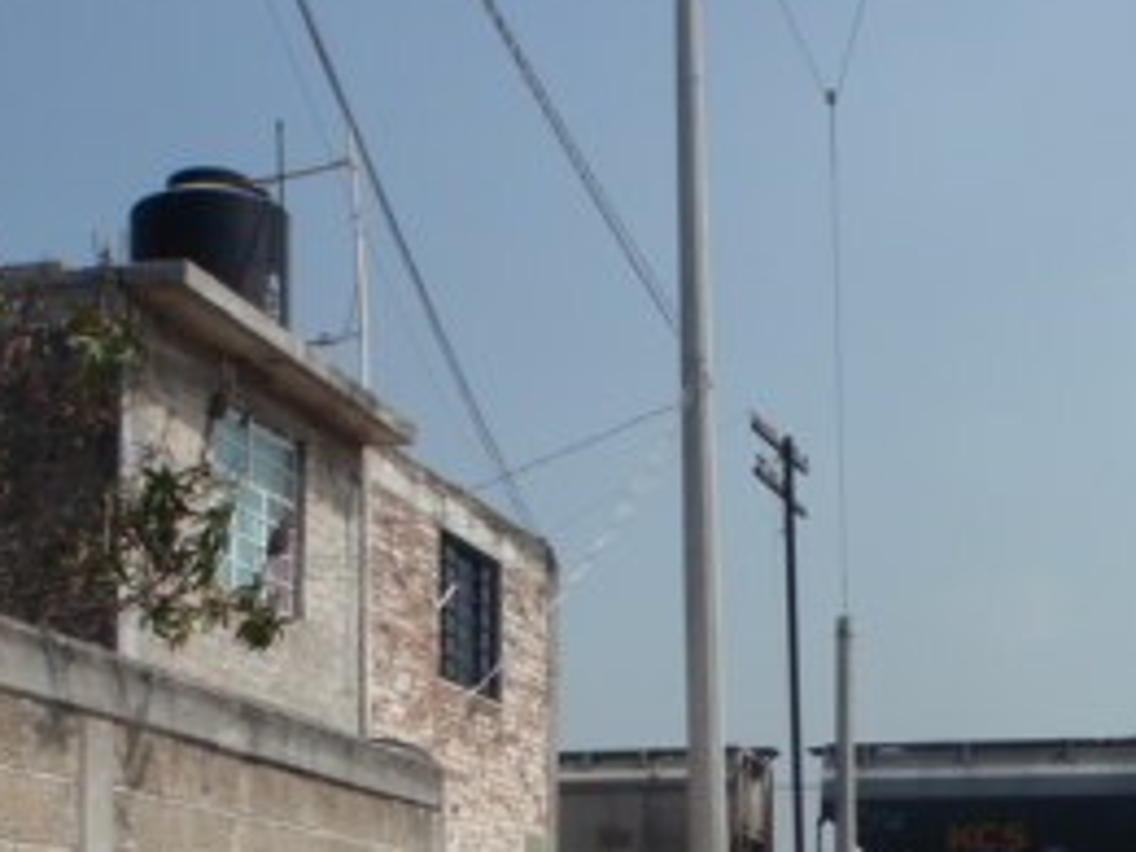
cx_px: 533
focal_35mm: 69
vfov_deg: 20.3
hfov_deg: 28.2
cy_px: 948
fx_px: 2264
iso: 64
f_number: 5
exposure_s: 1/640
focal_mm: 5
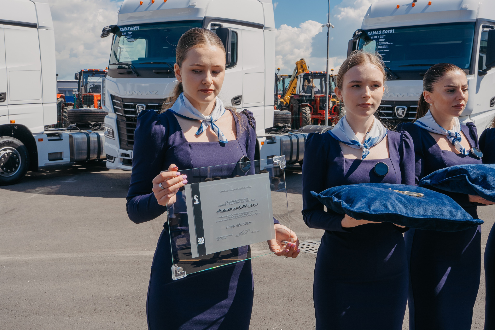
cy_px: 165
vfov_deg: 35.1
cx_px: 248
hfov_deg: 50.7
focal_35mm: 38
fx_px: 522
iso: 160
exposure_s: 1/125
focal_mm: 38
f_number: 14
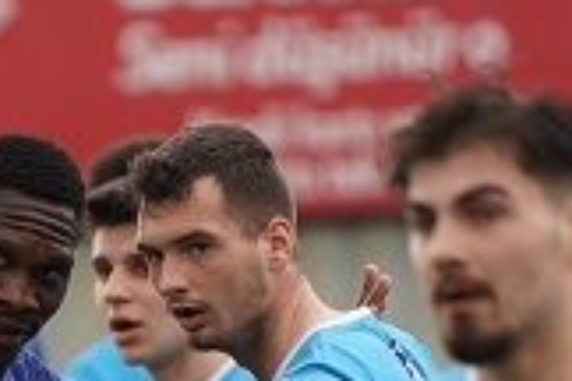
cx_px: -92
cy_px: 642
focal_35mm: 1477
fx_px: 23466
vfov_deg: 0.9
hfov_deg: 1.4
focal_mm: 400
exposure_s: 1/2000
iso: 4000
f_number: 5.6
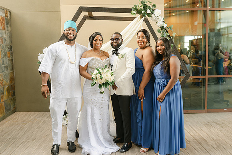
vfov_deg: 36.2
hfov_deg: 52.1
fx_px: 237
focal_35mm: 37
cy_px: 75
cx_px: 121
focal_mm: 35
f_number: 2.8
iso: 250
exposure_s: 1/125
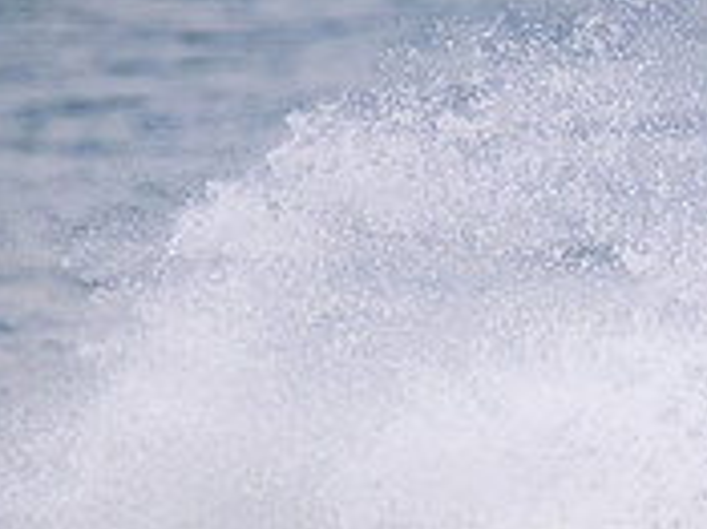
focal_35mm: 2294
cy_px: 765
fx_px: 46821
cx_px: 1159
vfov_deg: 0.6
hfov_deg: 0.9
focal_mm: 690
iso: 3200
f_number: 11
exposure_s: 1/2000
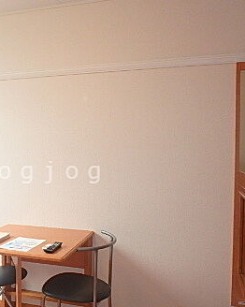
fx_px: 363
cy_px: 172
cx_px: 41
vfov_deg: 45.7
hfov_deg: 35.8
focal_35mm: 40
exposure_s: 1/30
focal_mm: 3.7
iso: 250
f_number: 3.5
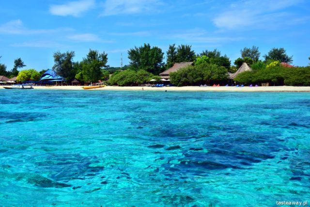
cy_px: 104
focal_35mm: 42
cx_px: 155
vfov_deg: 31.9
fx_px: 362
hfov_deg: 46.4
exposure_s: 1/500
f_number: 11
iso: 280
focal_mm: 28
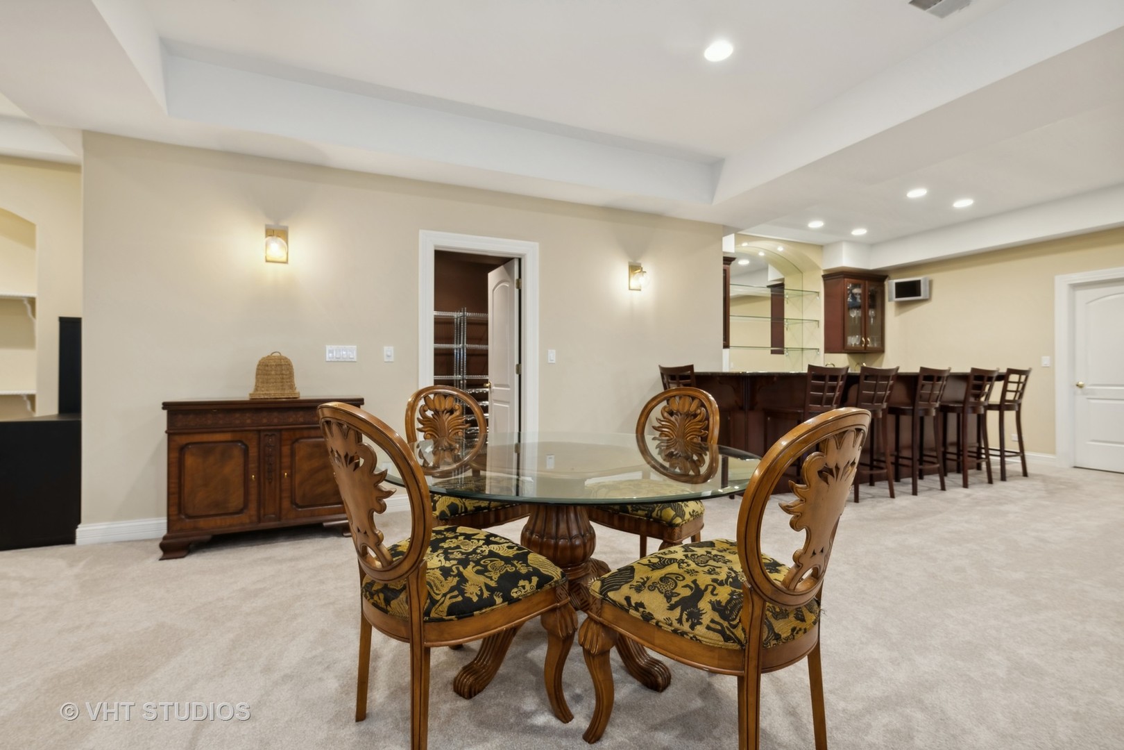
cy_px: 375
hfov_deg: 96.7
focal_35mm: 16
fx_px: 500
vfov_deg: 73.7
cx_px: 562
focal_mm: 16
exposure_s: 1/8
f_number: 9.5
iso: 200
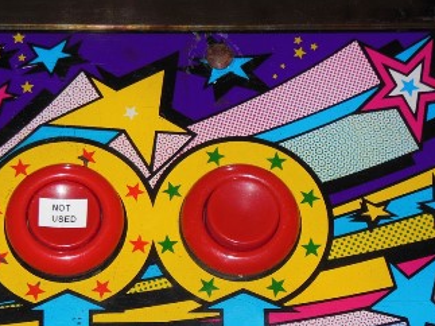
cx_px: 164
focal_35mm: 136
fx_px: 1708
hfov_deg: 14.5
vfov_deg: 10.9
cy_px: 222
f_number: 4.7
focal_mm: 17.5
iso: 200
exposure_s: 1/60
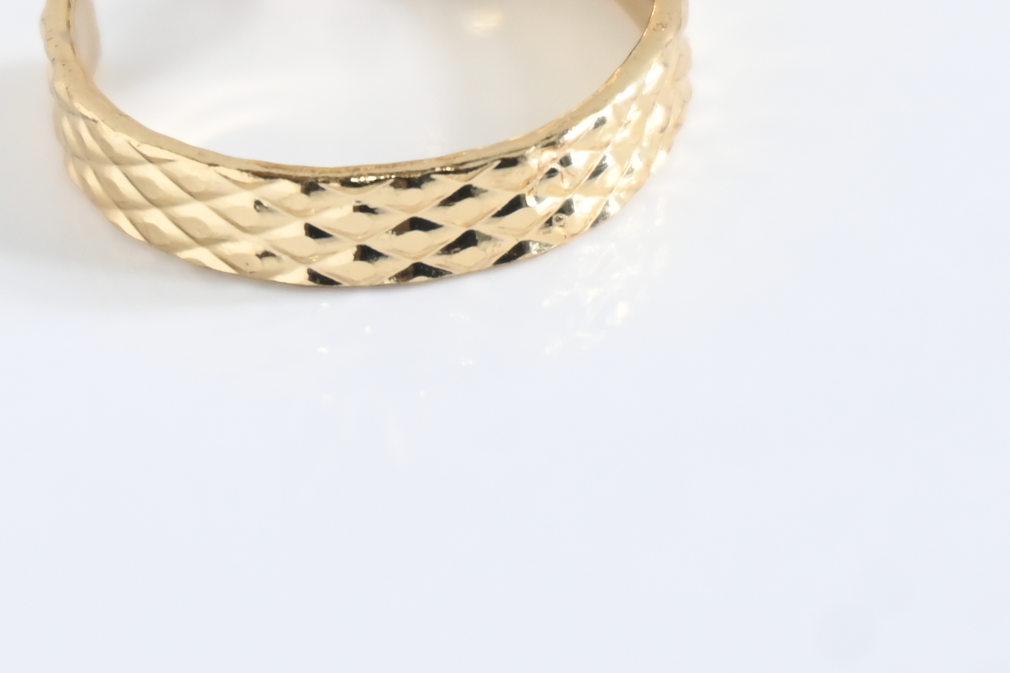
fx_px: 6610
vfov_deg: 5.8
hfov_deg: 8.7
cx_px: 358
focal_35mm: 236
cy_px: -5
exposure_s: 1/160
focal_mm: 47
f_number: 6
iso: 400
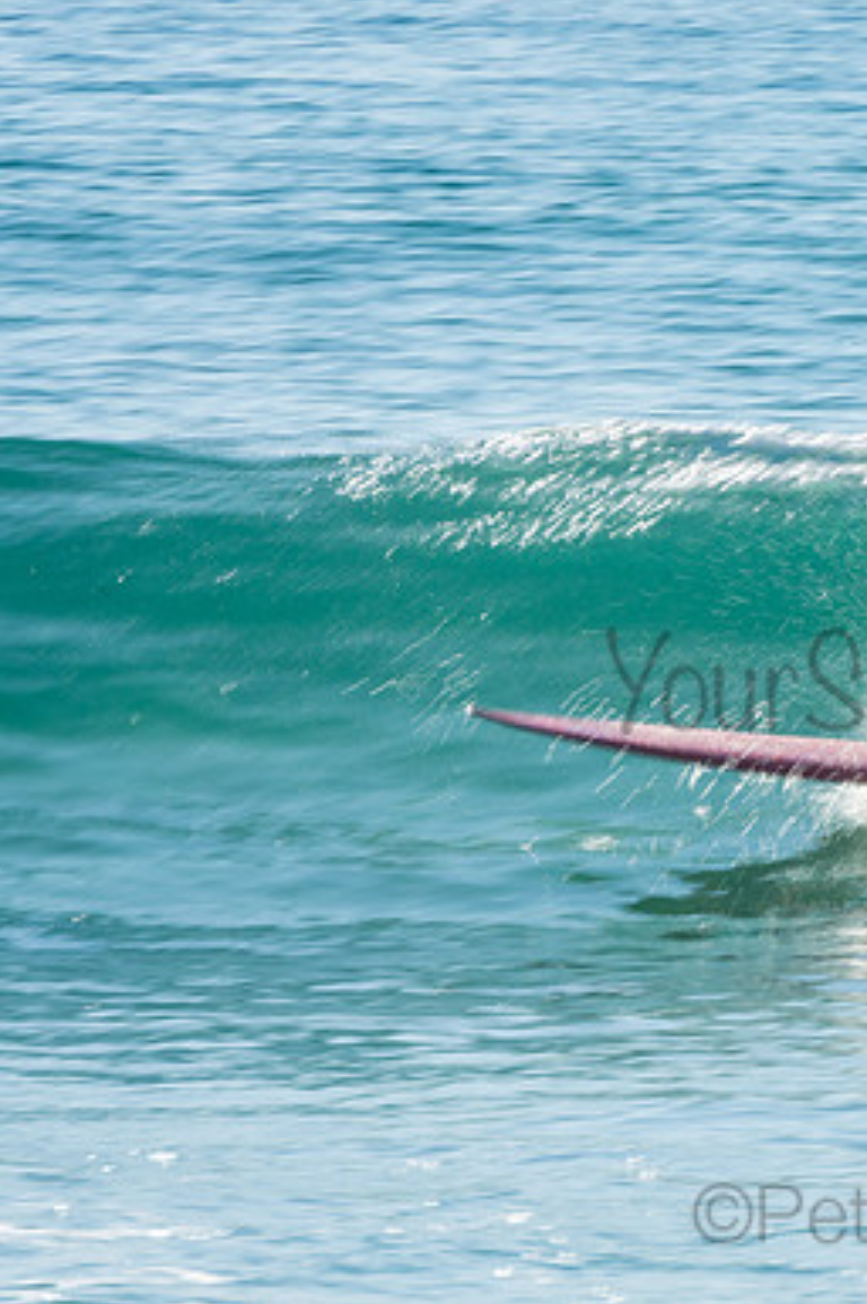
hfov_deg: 1.5
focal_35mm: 905
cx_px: 955
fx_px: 32750
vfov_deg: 2.3
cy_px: 652
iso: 100
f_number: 20
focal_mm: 400
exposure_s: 1/50
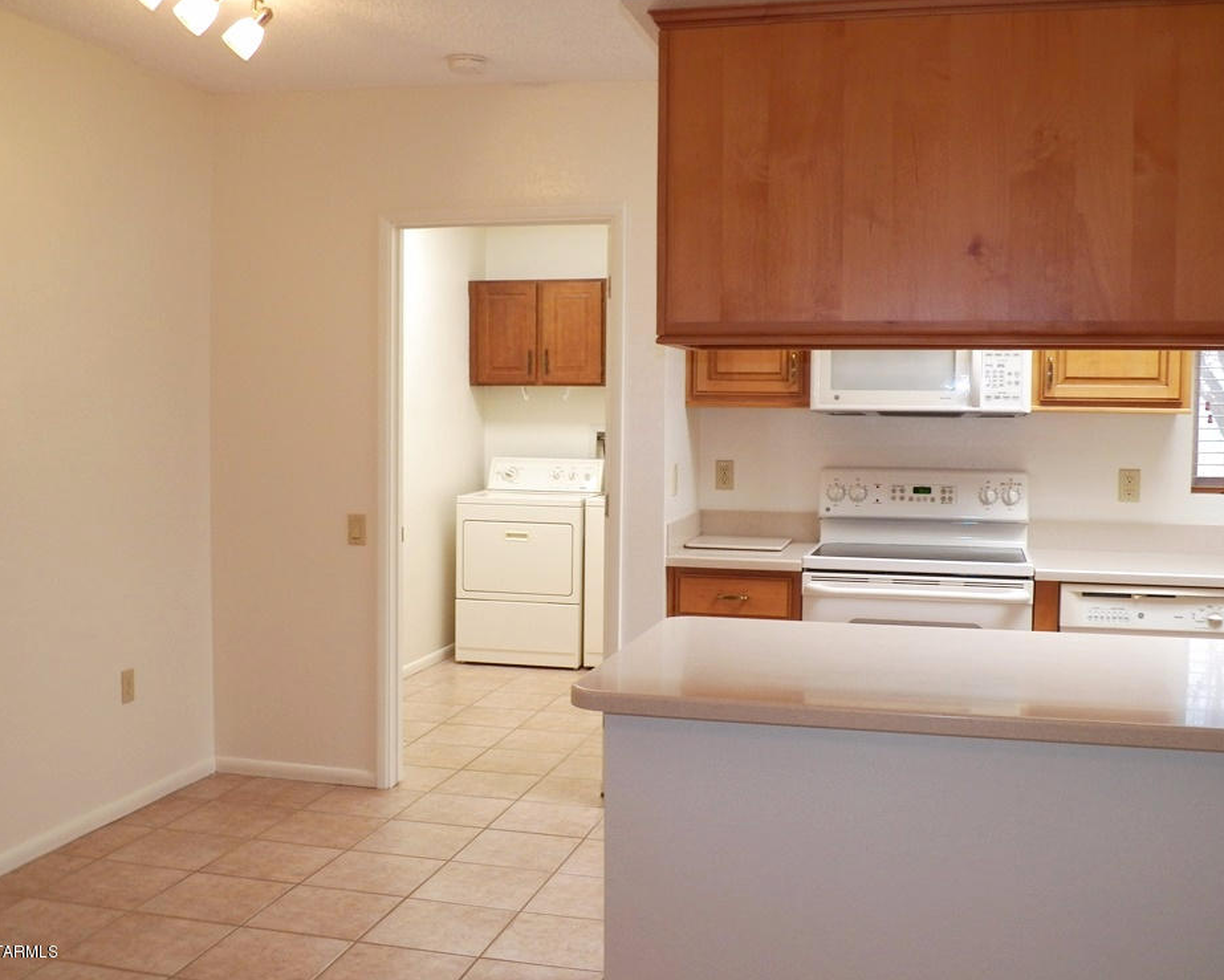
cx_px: 595
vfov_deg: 40.2
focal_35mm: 37
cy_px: 492
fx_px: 1341
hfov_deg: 49.1
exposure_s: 1/60
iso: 125
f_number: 2.8
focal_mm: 6.3
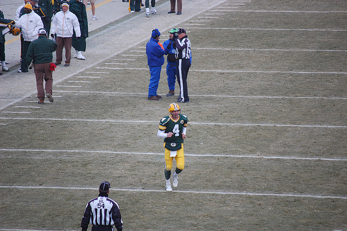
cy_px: 116
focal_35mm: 300
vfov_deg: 4.6
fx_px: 2890
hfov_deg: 6.9
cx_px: 174
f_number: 6.3
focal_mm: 200
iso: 800
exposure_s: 1/800
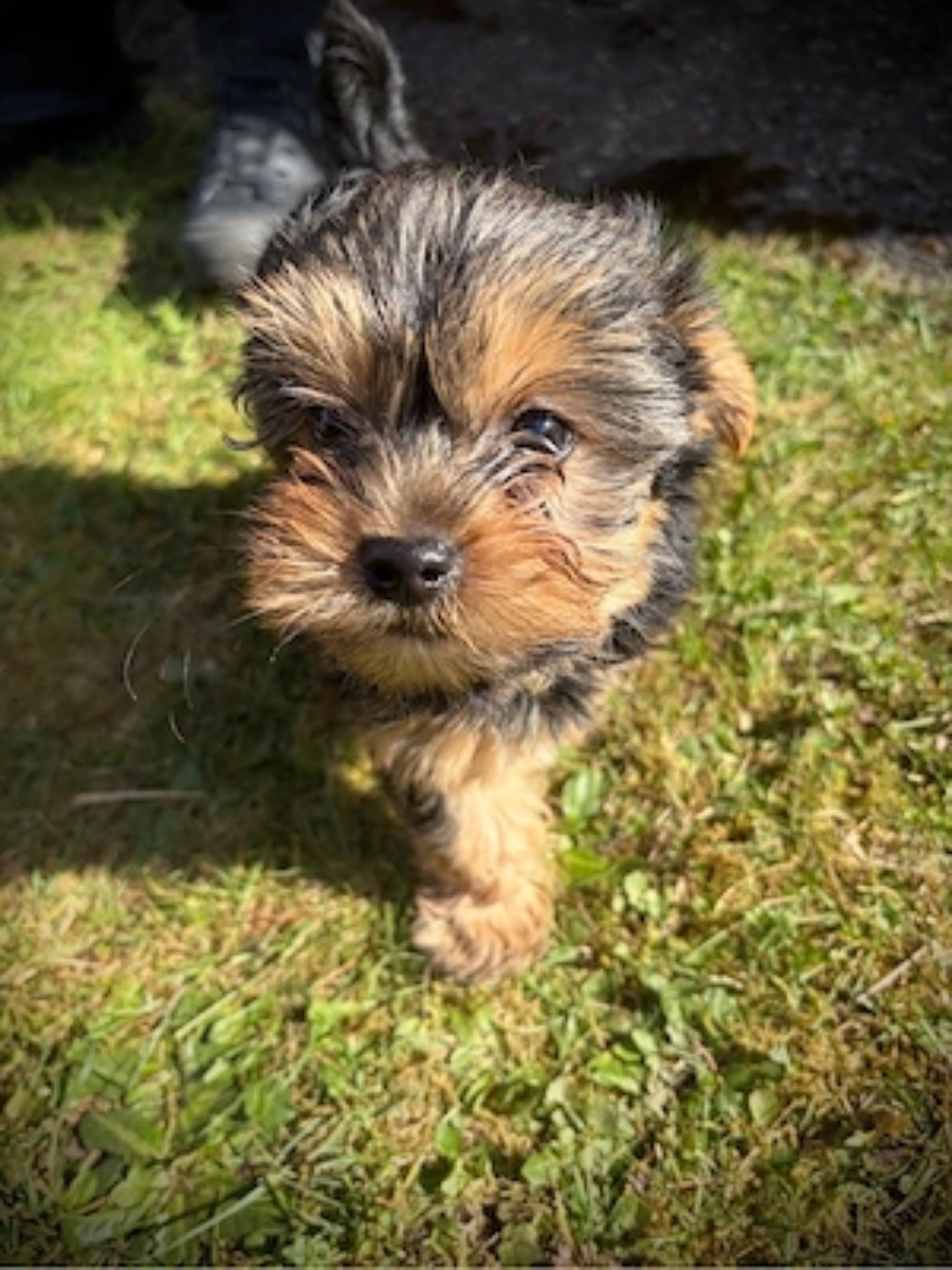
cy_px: 635
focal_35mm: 26
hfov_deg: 53.1
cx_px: 476
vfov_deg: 67.3
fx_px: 953
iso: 50
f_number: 1.6
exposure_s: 1/1117
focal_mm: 5.96
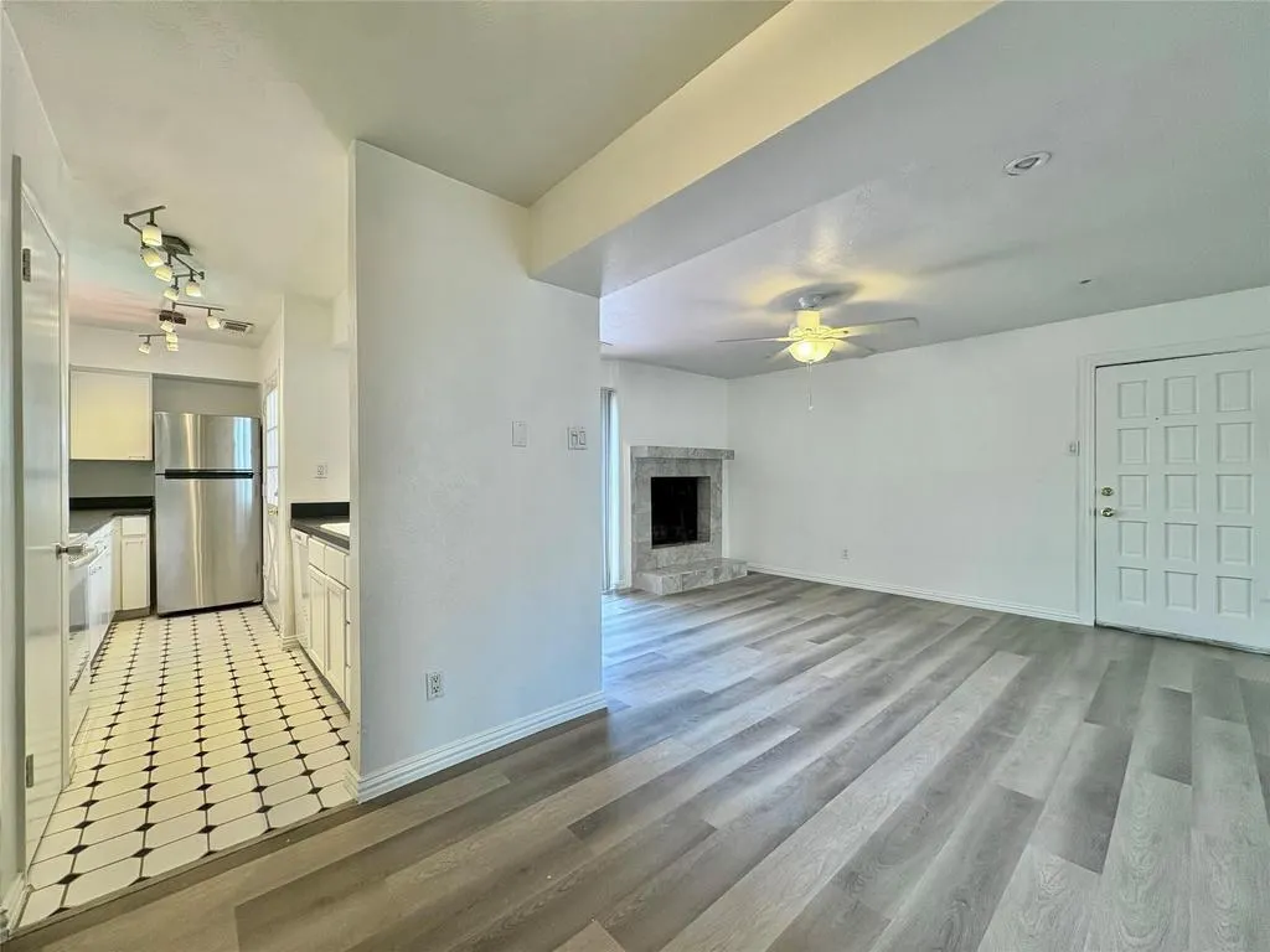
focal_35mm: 14
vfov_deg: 85.7
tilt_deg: -0.7
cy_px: 476
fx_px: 514
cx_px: 635
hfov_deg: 102.1
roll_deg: +0.4
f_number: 2.2
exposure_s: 1/120
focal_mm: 2.22
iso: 200
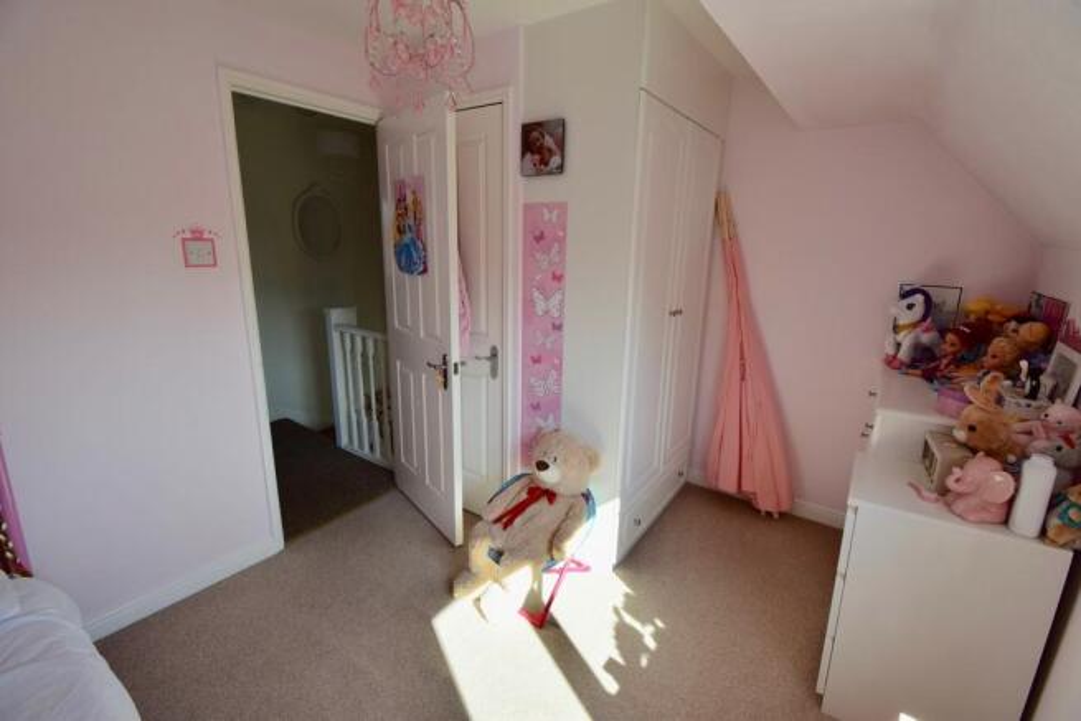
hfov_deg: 100.4
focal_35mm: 15
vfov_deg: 77.4
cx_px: 540
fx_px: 450
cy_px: 360
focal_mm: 10
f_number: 8
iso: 360
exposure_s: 1/250
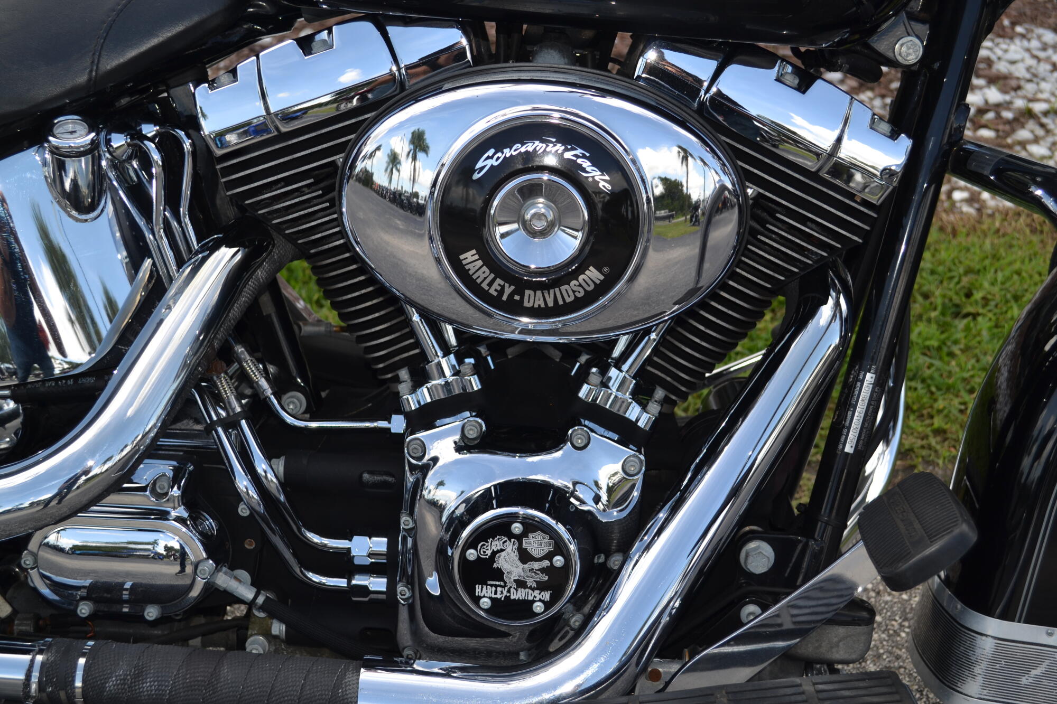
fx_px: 1409
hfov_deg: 41.1
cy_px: 352
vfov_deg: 28.1
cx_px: 528
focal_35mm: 48
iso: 100
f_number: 5
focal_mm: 32
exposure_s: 1/200
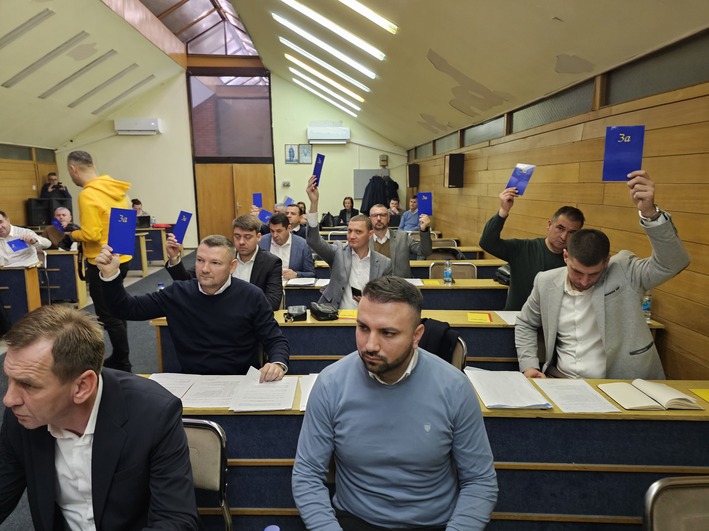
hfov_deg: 73.9
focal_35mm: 23
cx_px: 354
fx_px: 471
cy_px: 266
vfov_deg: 58.9
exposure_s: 1/100
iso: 640
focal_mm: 6.3
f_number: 1.7
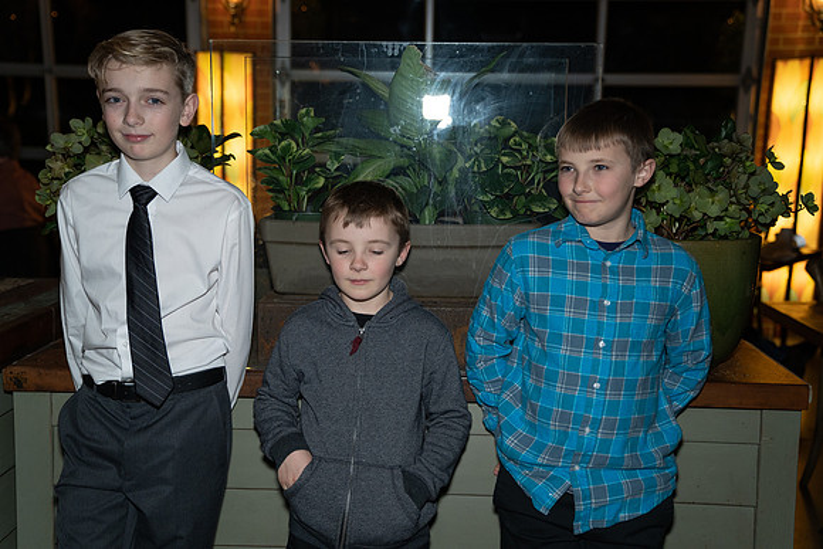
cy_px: 274
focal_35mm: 39
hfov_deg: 49.5
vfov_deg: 34.2
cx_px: 412
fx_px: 892
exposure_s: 1/250
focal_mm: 39
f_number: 2.8
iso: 1600
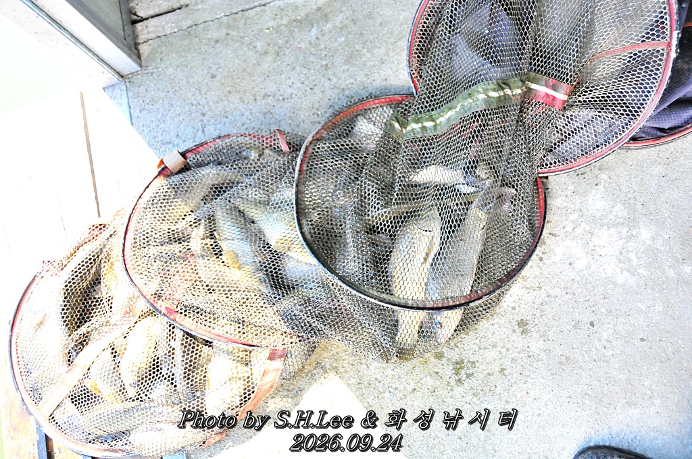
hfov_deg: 57.3
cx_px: 346
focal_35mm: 33
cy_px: 230
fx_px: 634
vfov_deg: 39.9
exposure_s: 1/1600
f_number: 3.8
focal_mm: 22
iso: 1600
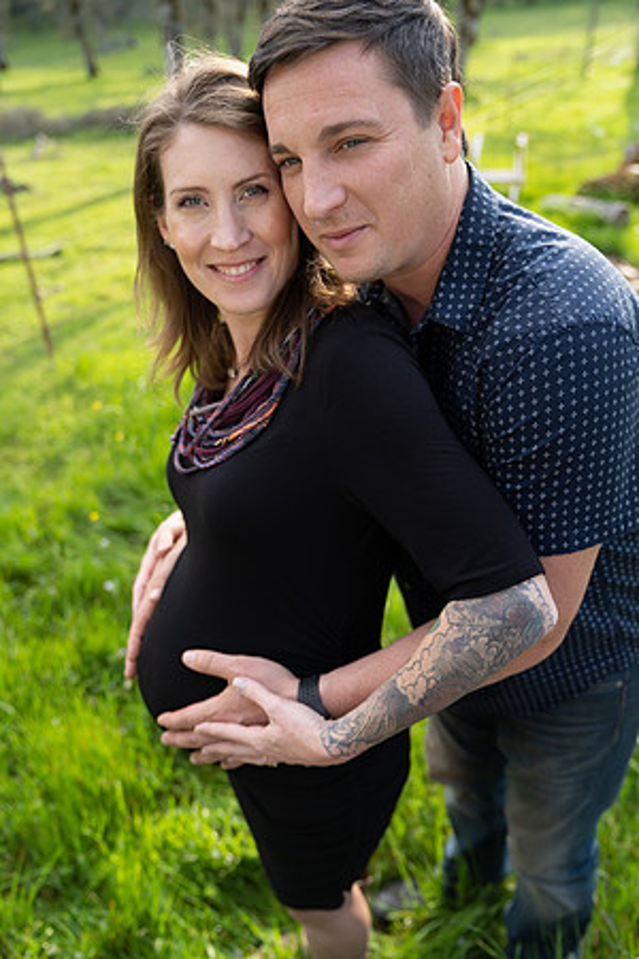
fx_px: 772
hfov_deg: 45.0
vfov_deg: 63.7
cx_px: 320
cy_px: 480
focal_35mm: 29
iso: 200
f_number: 2.8
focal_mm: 29
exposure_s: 1/250
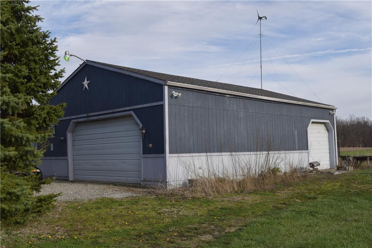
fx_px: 403
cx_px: 186
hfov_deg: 49.6
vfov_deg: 34.2
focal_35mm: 39
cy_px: 124
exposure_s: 1/200
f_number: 9
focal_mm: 26
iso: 100
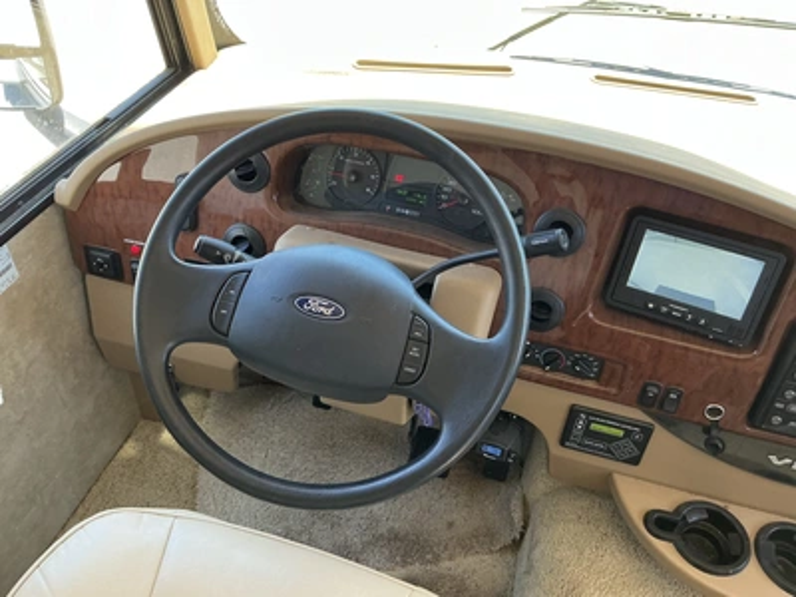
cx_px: 398
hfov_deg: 63.4
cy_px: 298
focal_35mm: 28
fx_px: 644
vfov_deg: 49.7
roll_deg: -3.6
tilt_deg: -41.2
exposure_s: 1/122
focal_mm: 3
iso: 64
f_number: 1.8
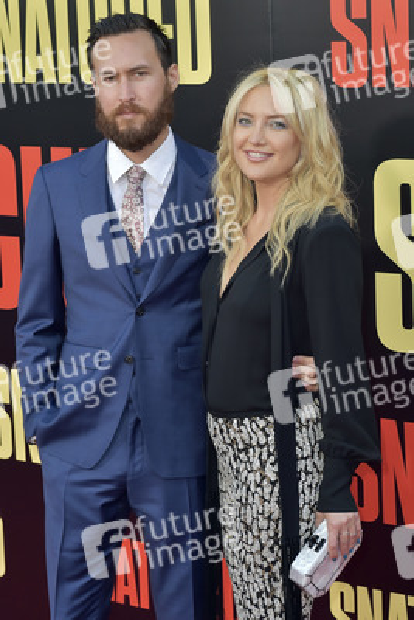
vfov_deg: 28.8
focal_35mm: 70
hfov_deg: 19.5
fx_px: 1206
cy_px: 310
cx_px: 207
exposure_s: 1/320
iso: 500
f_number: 6.3
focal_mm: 70
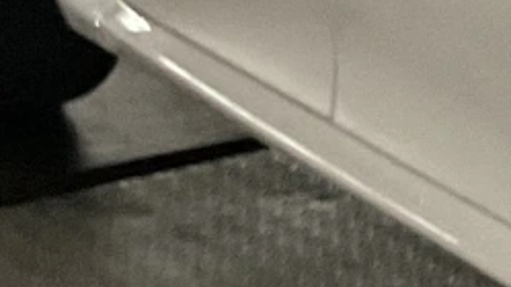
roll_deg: -3.3
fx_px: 3306
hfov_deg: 8.1
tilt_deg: -12.3
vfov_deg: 4.9
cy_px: -217
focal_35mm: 244
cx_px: 1291
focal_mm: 3
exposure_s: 1/57
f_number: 1.8
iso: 320
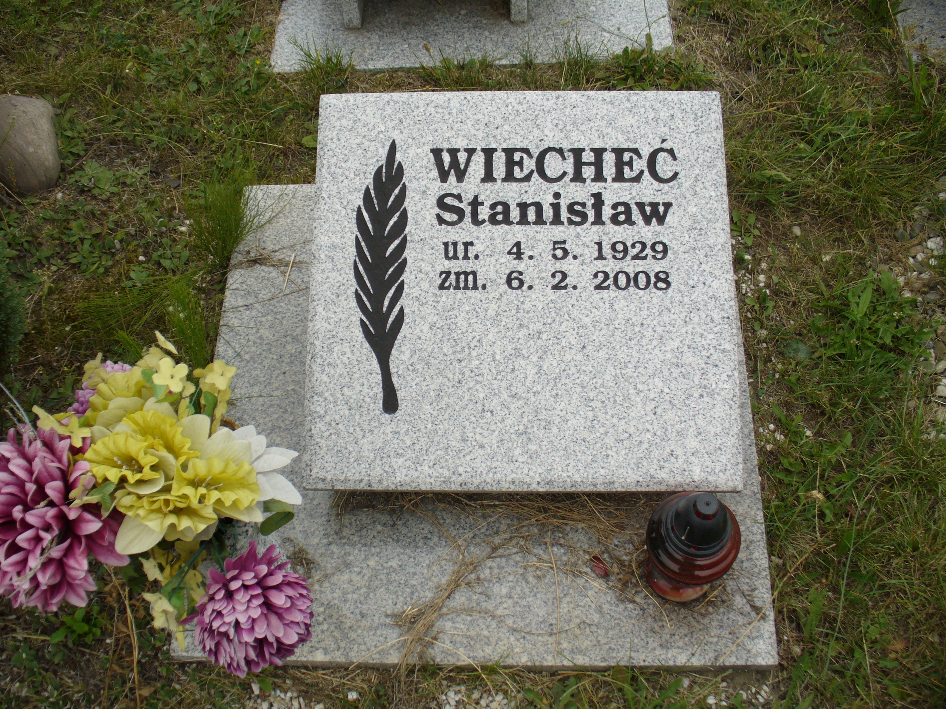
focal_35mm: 37
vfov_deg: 38.7
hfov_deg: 50.1
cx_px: 473
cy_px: 354
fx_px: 1011
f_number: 2.8
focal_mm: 6.1
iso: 80
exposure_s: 1/400
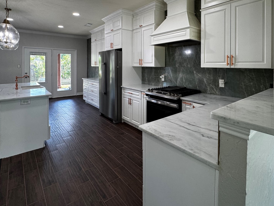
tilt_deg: -1.1
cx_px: 145
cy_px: 66
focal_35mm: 20
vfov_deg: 63.9
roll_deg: -0.5
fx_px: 158
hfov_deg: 81.7
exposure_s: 1/120
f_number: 2.2
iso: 160
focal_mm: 2.22
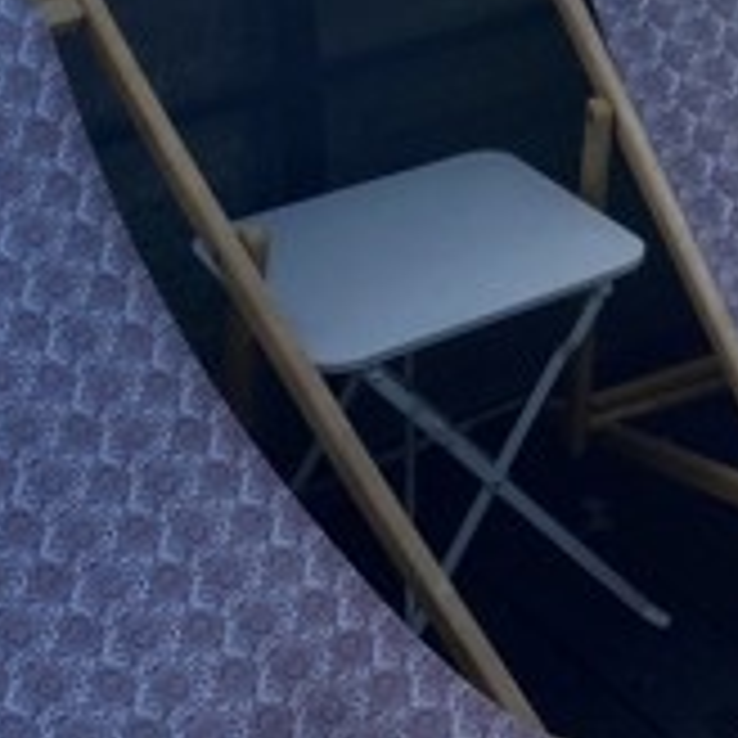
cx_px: 878
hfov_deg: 19.5
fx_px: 2026
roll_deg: +1.5
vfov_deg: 18.8
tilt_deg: -11.1
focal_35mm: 84
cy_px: -279
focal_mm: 4.25
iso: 32
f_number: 1.8
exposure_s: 1/2890
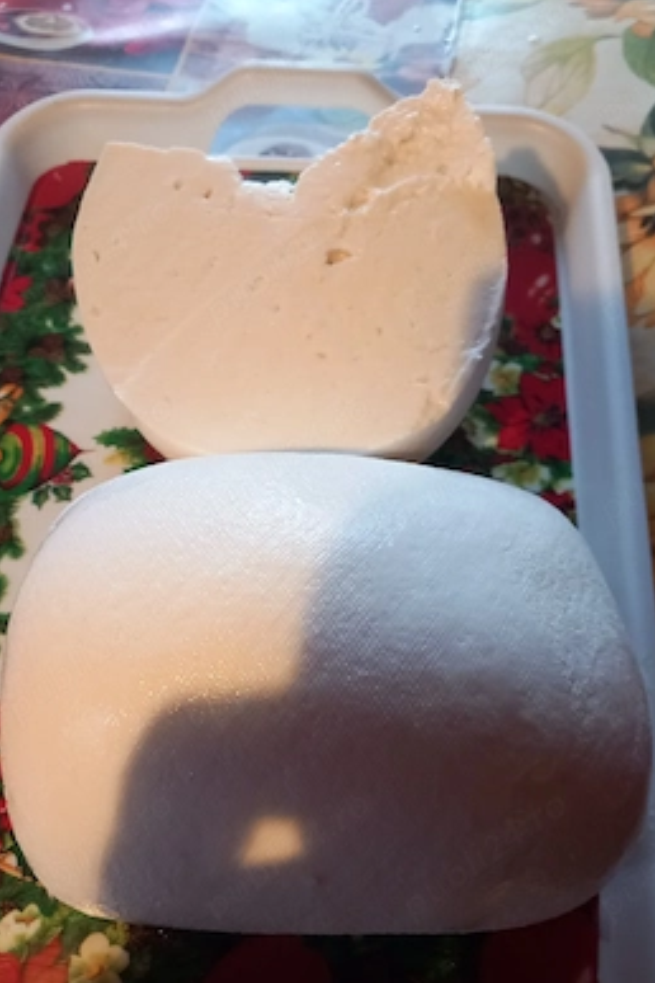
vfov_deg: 63.7
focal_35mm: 29
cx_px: 338
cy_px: 490
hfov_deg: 45.0
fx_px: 791
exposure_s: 1/25.1
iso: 320
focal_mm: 4
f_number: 1.8
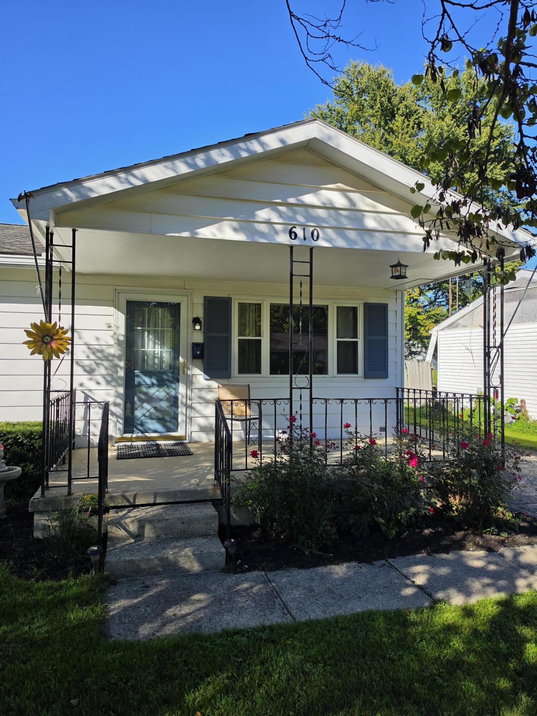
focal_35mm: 23
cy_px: 358
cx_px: 268
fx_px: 476
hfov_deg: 58.9
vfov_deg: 73.9
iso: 64
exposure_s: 1/6571
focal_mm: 6.5
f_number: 1.4
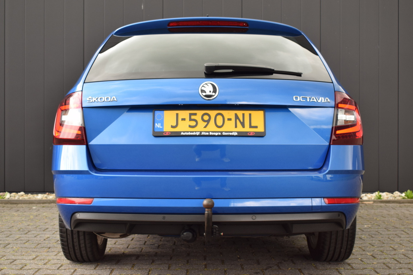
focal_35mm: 51
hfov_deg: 38.9
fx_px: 585
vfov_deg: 26.5
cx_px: 206
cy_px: 138
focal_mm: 34
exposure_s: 1/160
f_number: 6.3
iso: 400
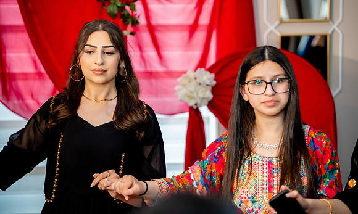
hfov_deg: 19.5
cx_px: 191
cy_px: 87
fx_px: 1040
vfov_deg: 11.8
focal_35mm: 108
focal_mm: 98
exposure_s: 1/200
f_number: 2
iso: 800
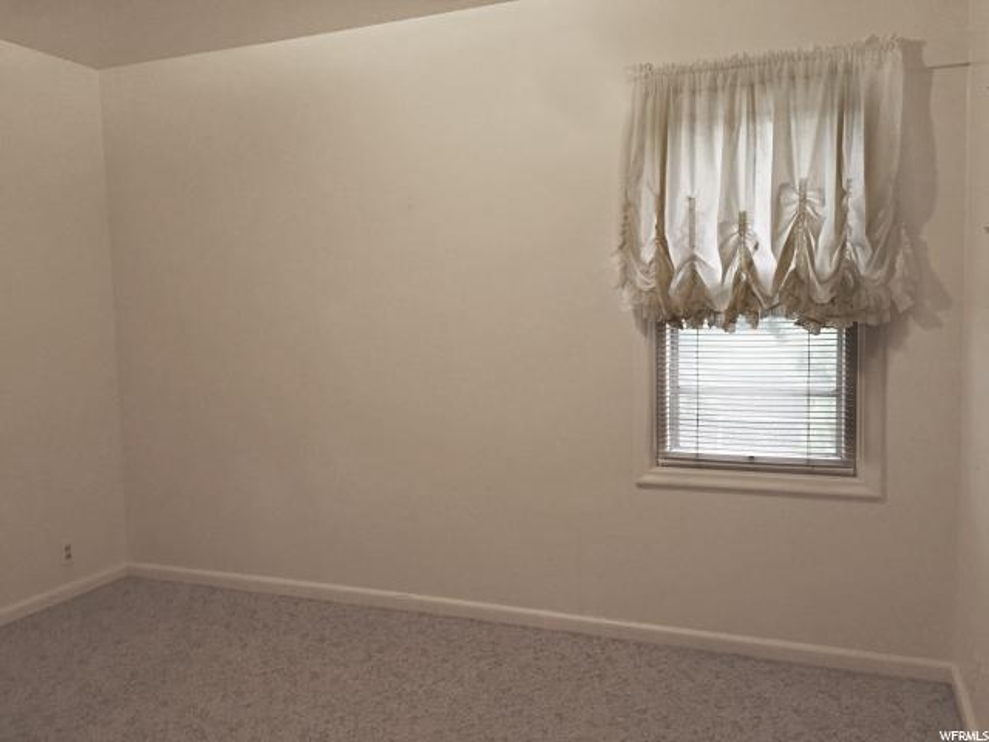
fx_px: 829
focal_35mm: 29
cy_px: 371
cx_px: 494
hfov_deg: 61.7
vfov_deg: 48.2
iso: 200
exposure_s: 1/30
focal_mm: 4.15
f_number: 2.2
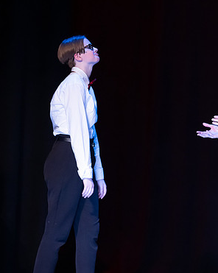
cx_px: 144
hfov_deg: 3.0
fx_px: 4104
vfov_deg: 3.8
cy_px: 142
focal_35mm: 508
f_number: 2.8
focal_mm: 300
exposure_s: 1/400
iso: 8000
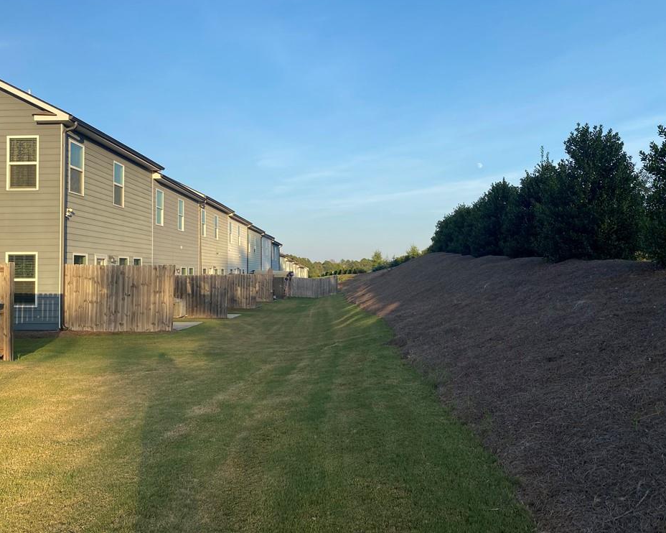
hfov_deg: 62.2
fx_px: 552
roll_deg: +0.3
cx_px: 319
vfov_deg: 51.5
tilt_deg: +0.4
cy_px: 258
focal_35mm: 28
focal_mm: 4.25
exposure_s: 1/1346
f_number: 1.8
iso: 32
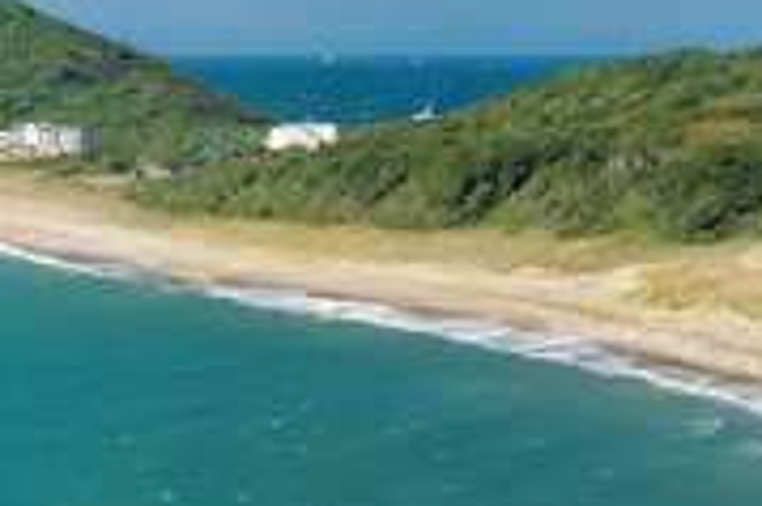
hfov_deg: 16.3
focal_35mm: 125
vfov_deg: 10.9
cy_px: 115
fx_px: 2643
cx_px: 170
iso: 250
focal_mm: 35
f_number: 8
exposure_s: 1/800
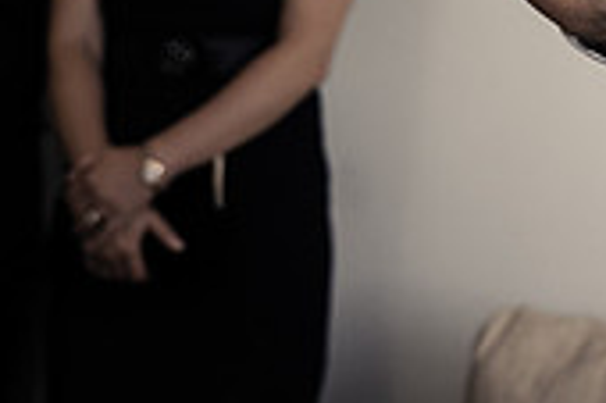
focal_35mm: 155
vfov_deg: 8.5
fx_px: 2607
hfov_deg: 13.0
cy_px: -332
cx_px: 679
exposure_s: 1/125
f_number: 2.8
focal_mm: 42
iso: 400
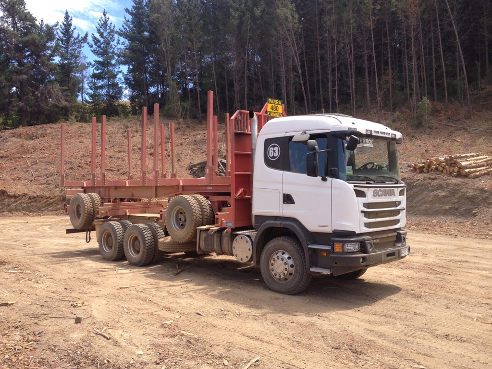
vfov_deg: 40.7
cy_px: 184
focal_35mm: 35
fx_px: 497
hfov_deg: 52.6
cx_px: 246
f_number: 2.4
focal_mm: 4.28
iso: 50
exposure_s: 1/726
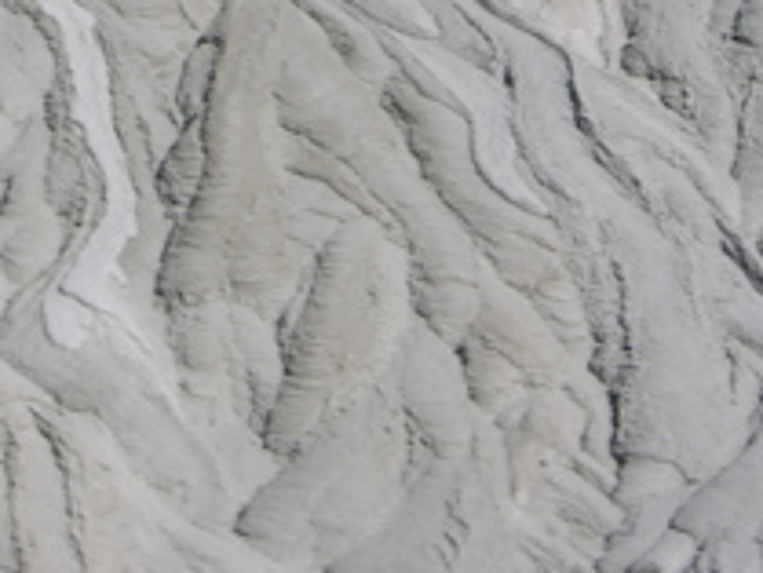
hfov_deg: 7.4
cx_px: 201
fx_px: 5933
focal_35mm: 269
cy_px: -270
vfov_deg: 5.5
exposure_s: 1/267
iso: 50
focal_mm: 22.3
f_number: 4.4
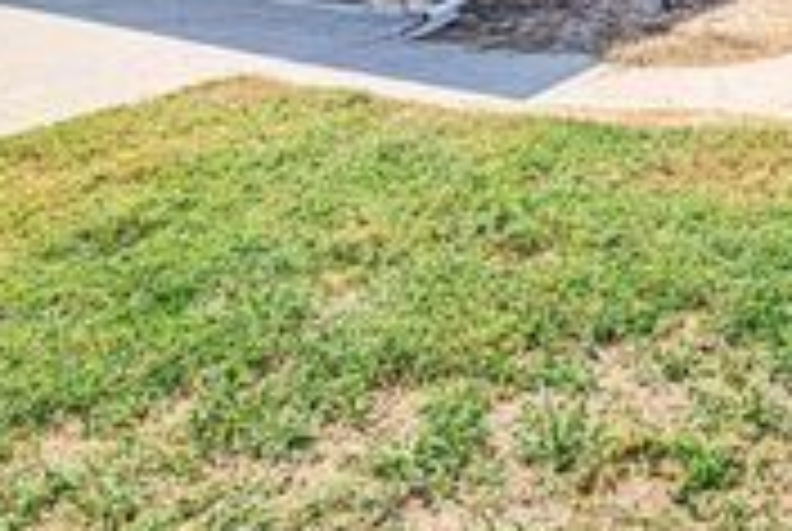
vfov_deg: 31.8
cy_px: -124
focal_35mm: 34
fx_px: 749
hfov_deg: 51.2
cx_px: 666
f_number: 6.3
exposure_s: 1/200
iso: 100
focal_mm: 12
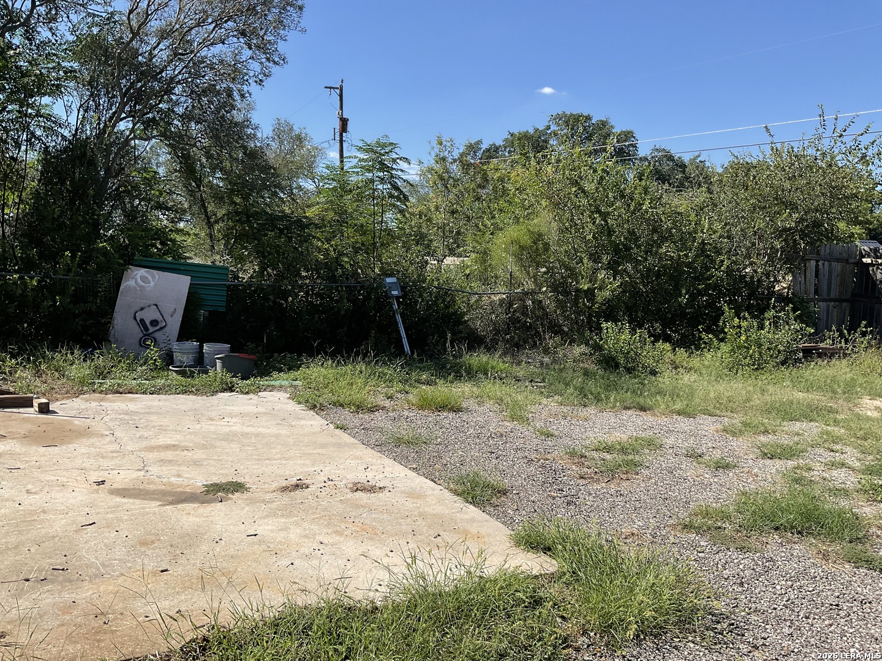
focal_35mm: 29
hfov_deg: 61.7
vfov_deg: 48.2
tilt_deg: -3.8
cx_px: 441
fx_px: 739
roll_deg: -0.9
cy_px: 330
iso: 16
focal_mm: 3
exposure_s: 1/1786
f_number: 1.8
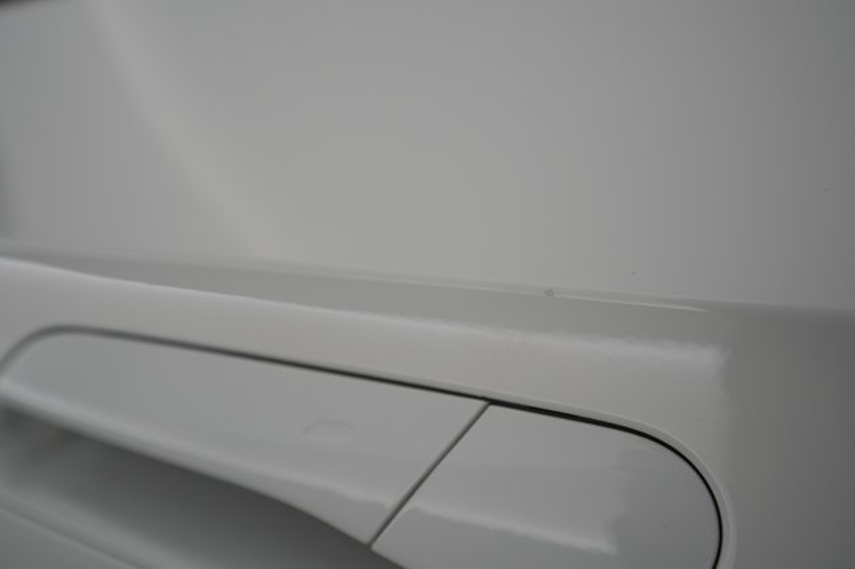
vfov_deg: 46.4
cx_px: 428
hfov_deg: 65.5
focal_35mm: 28
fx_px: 665
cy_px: 284
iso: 1000
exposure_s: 1/100
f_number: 5
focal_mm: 28
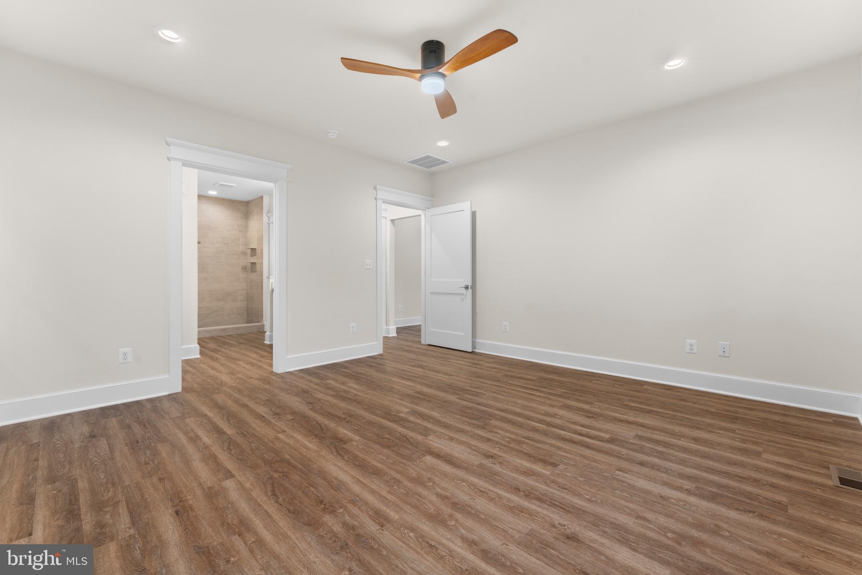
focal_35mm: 15
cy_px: 288
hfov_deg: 100.4
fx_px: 359
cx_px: 431
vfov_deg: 77.3
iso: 250
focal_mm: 15
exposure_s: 1/1.67
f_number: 9
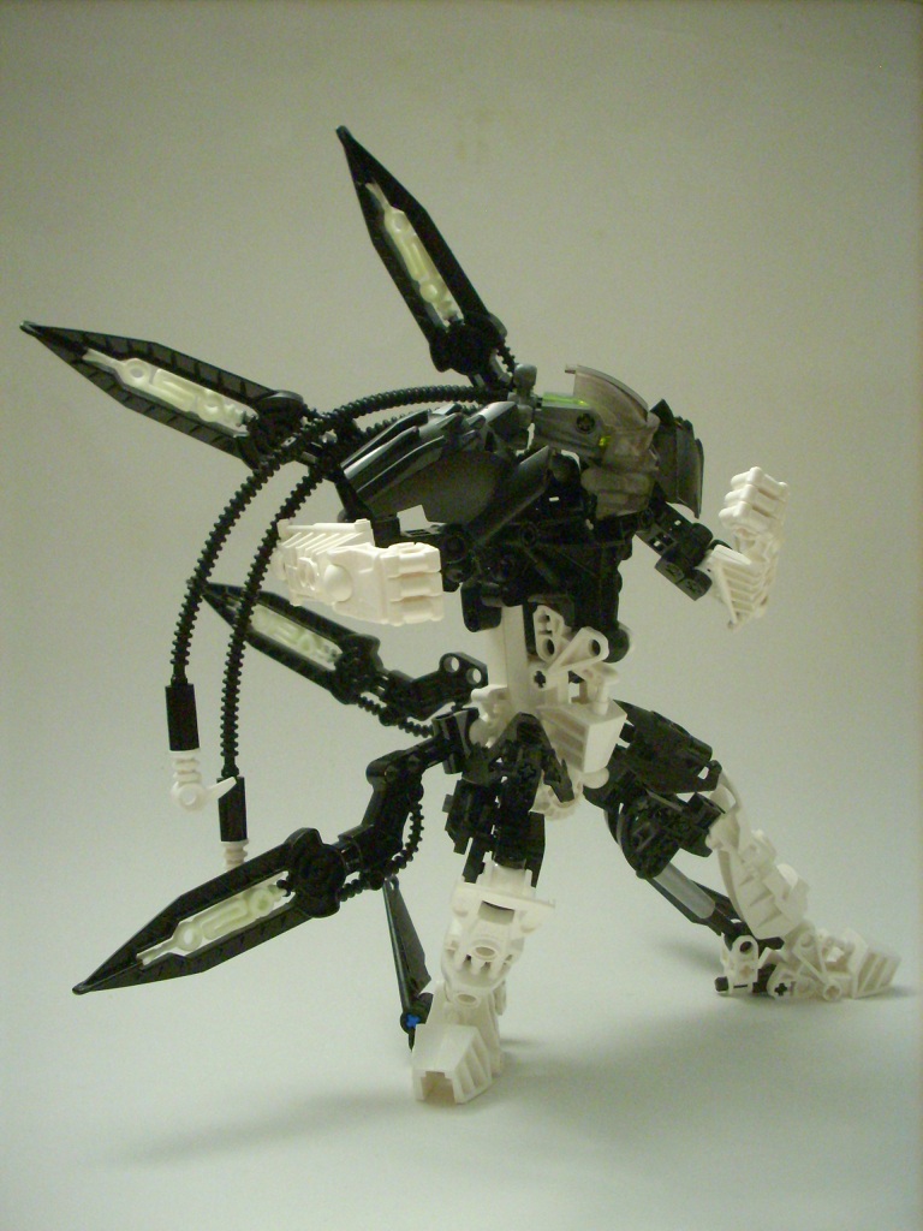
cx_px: 462
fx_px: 1315
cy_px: 616
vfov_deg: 50.1
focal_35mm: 37
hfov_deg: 38.7
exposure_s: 1/4
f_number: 2.8
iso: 496
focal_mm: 6.2
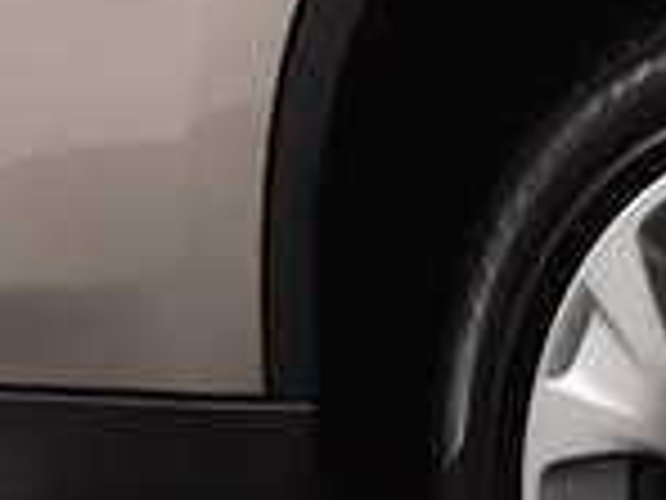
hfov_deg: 6.1
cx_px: 680
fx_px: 6253
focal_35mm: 325
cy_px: -381
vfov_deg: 4.5
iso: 1600
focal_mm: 26
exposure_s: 1/100
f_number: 5
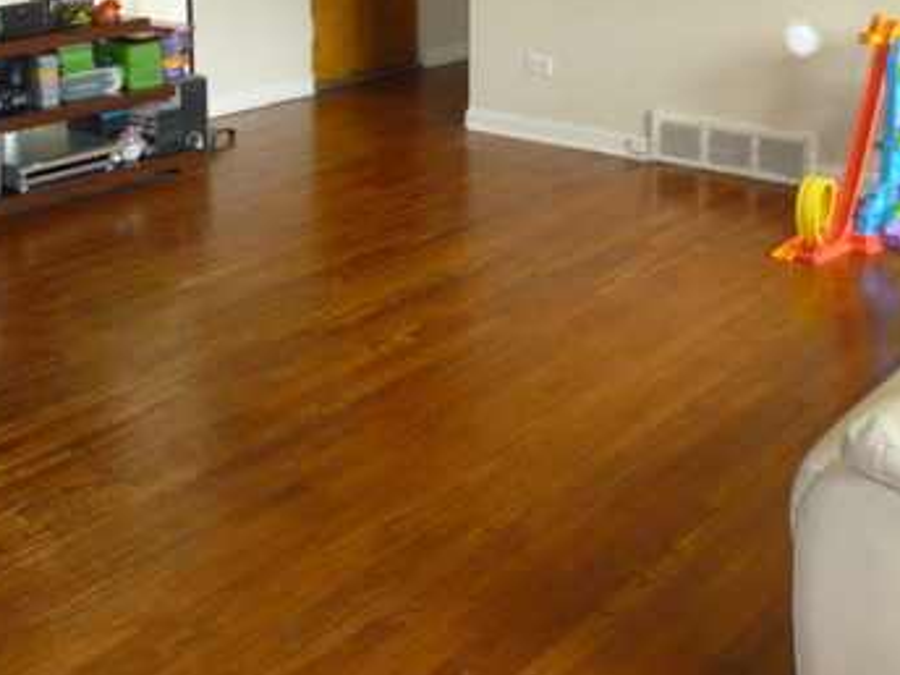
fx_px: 1404
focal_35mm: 54
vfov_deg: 26.4
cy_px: 110
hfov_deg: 35.5
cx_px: 468
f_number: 3.3
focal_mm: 5.2
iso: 160
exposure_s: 1/30
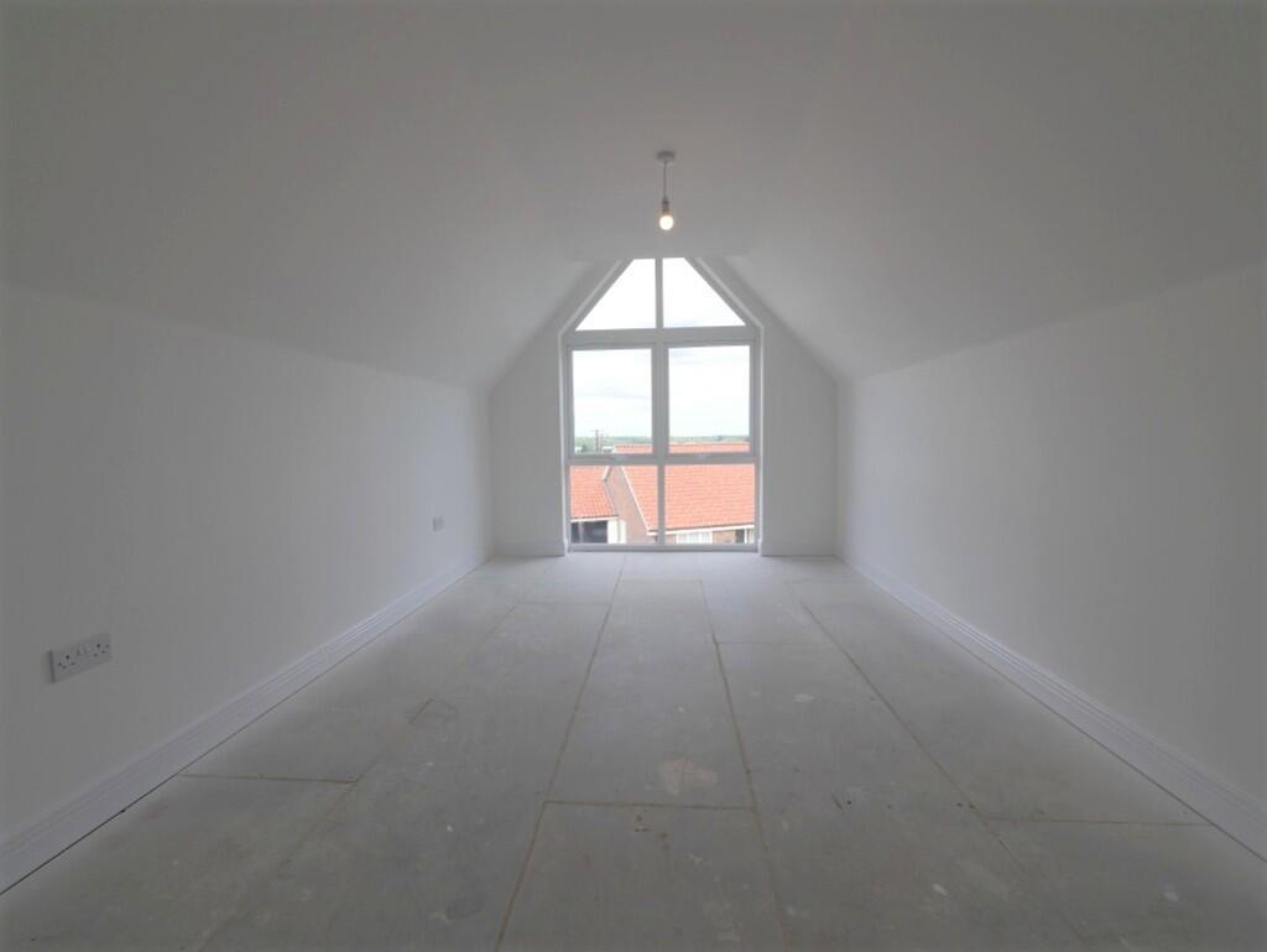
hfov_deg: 102.0
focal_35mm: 14
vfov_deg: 85.7
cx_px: 634
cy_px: 476
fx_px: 513
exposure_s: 1/200
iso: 200
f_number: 5.6
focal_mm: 7
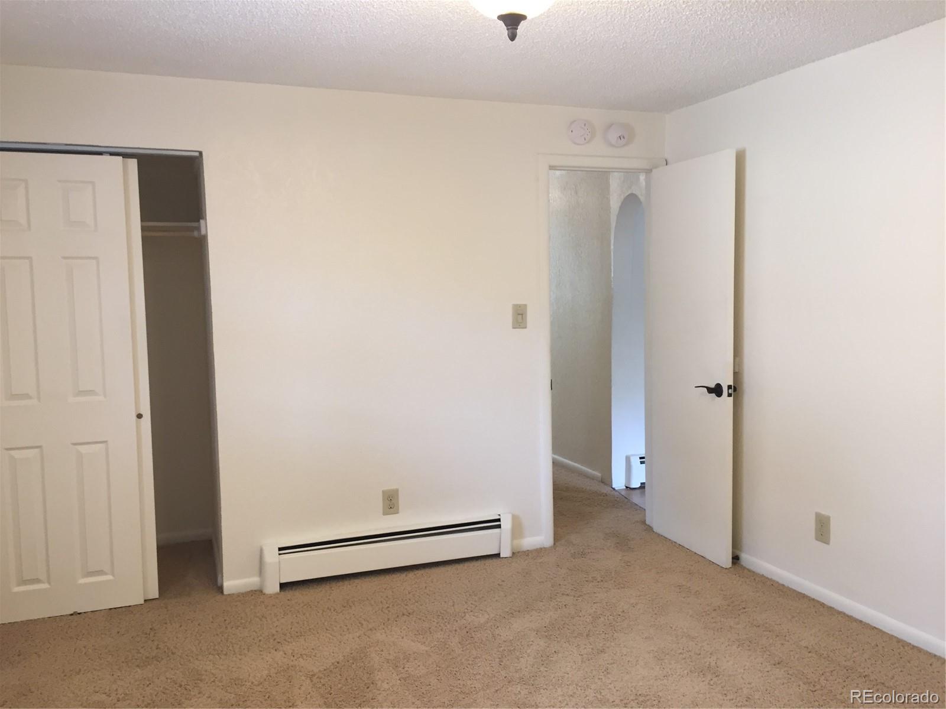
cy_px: 354
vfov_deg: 48.2
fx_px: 793
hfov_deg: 61.7
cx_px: 473
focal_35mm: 29
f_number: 2.2
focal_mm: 4.15
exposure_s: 1/30
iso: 64
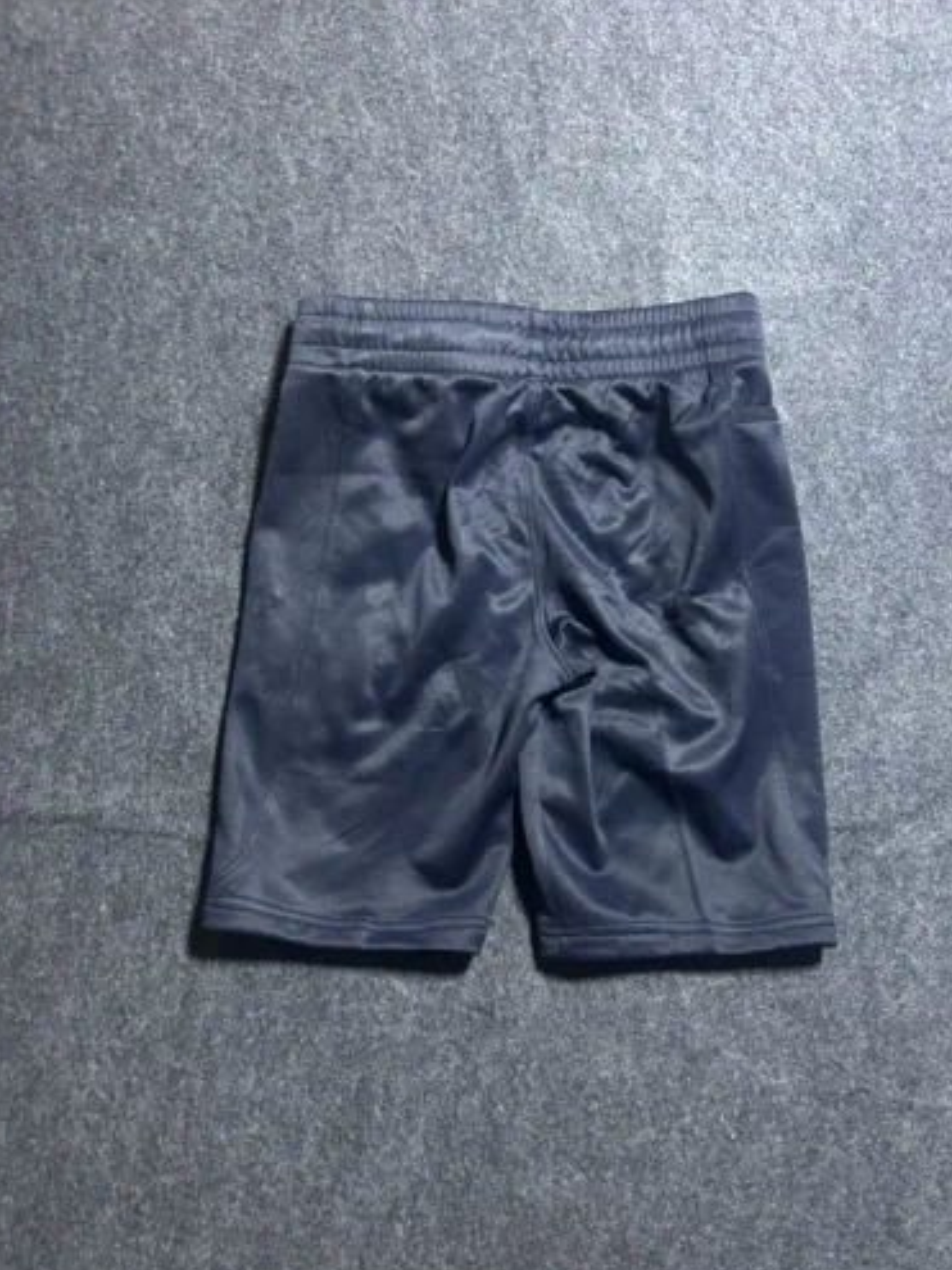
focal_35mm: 28
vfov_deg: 63.4
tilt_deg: -61.1
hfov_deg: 49.7
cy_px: 676
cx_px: 485
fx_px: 1027
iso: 640
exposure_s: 1/35
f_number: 1.5
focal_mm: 5.7
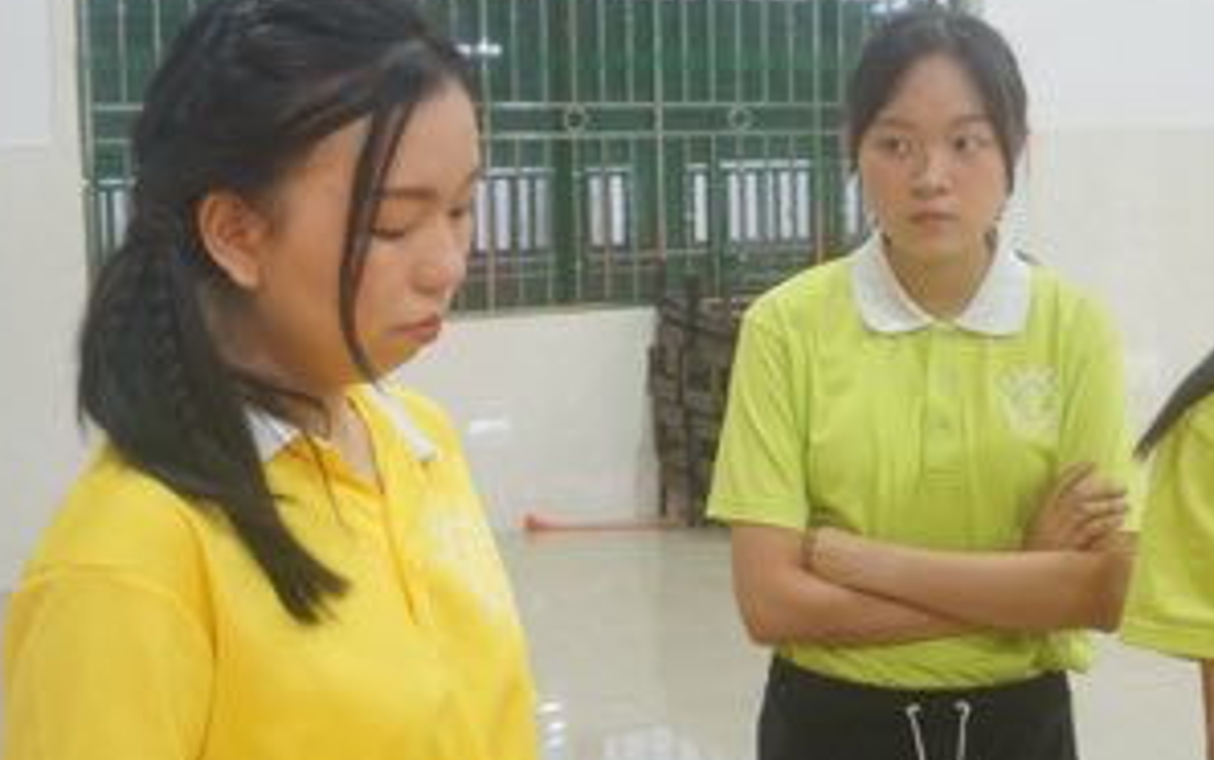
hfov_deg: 38.6
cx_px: 797
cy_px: 266
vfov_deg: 24.9
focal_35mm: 52
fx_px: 1716
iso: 1250
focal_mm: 21
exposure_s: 1/160
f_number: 4
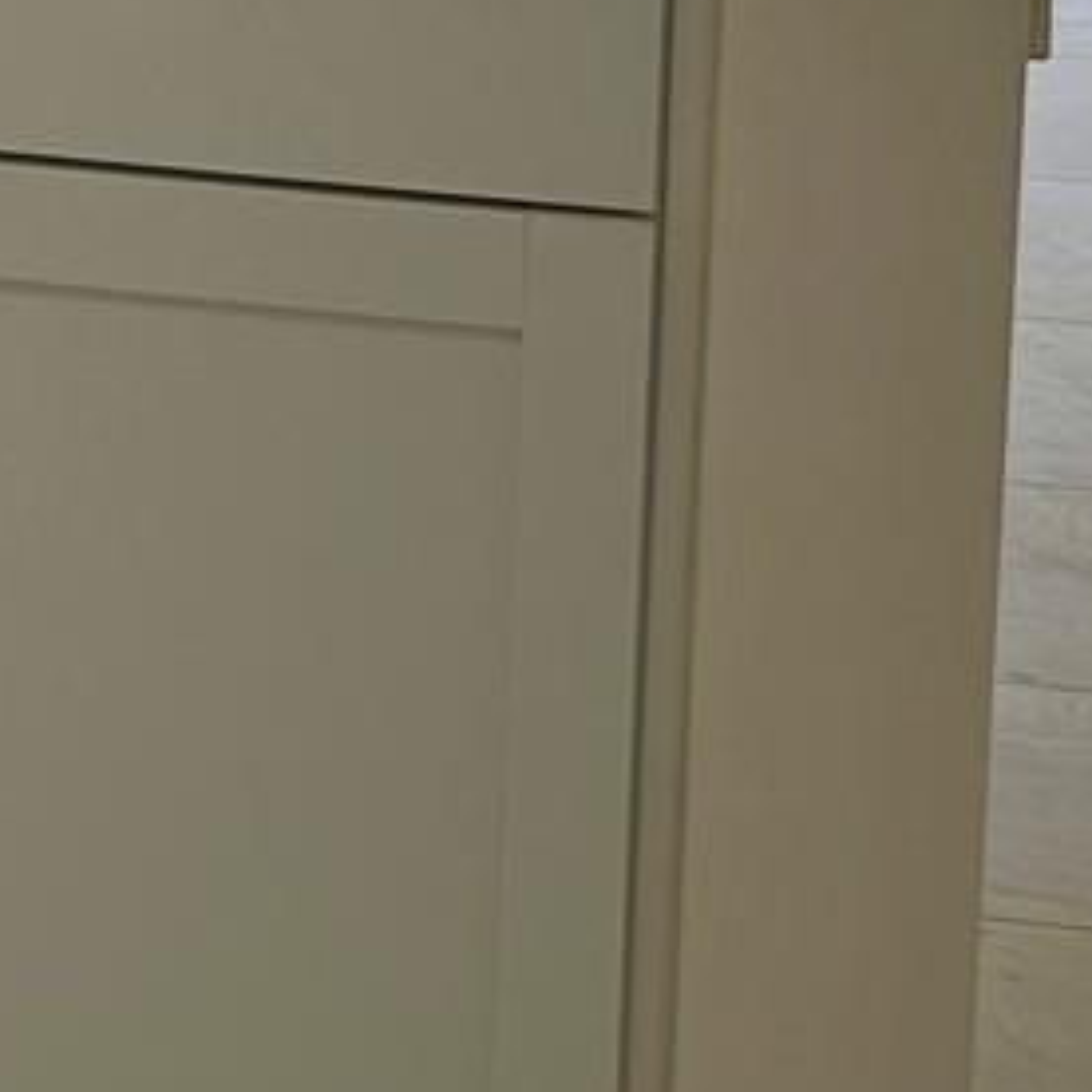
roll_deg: -0.5
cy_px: -1234
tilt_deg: -4.1
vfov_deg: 12.2
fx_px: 4390
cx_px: -870
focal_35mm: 123
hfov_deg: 12.9
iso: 80
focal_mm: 6.86
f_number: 1.78
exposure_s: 1/120
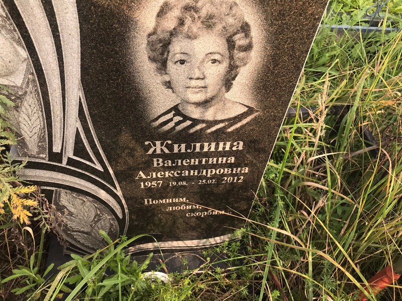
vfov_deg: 49.7
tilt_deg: -48.2
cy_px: 150
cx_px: 201
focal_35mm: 28
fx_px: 325
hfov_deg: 63.4
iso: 20
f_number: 1.8
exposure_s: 1/493
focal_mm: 3.99
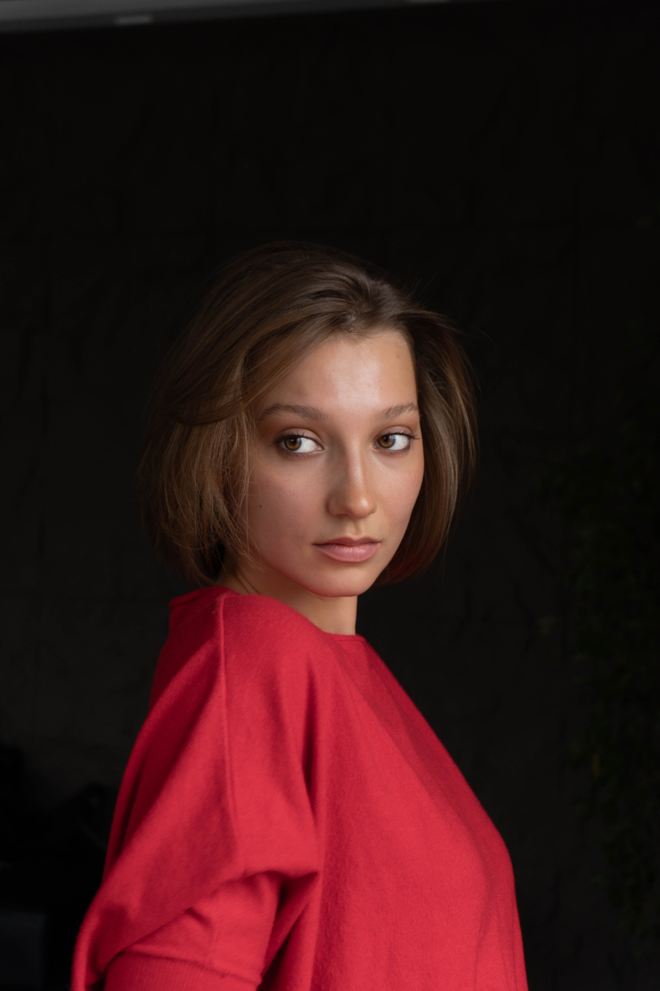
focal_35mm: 63
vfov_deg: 31.9
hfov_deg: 21.6
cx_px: 330
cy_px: 496
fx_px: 1732
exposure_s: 1/100
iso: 400
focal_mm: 42
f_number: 5.6
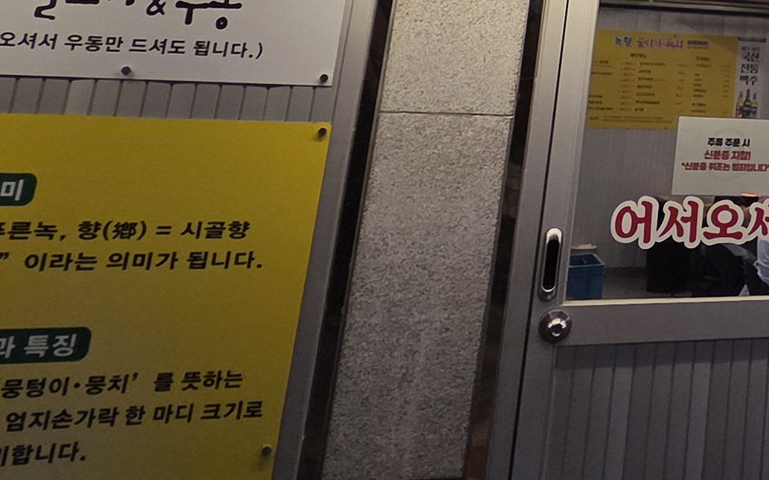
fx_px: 1090
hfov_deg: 31.8
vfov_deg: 21.6
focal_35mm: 52
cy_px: -198
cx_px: 944
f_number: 2.2
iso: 64
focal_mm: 2.2
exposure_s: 1/120
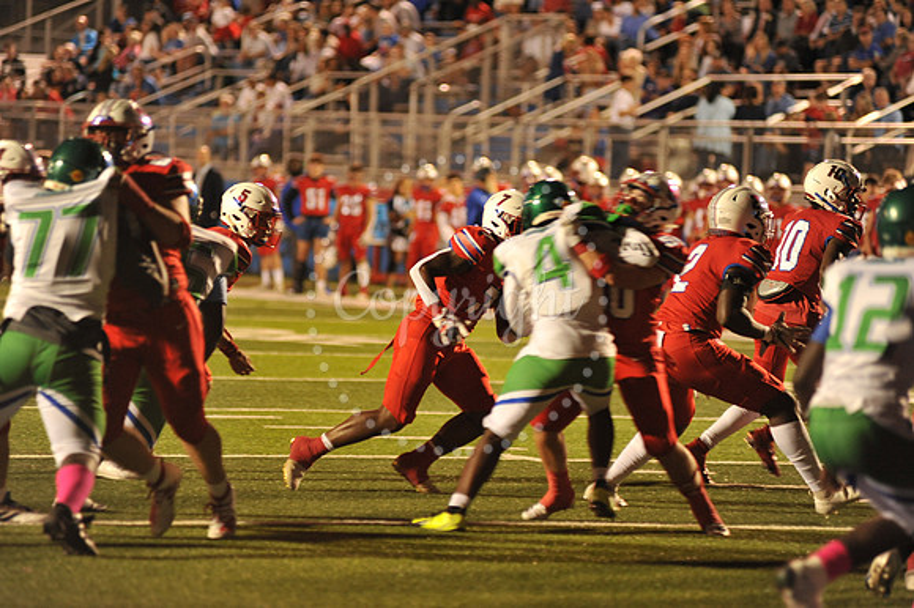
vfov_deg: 6.9
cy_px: 304
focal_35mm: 200
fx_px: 5075
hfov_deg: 10.3
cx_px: 457
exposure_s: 1/200
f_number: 2.8
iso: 2000
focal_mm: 200
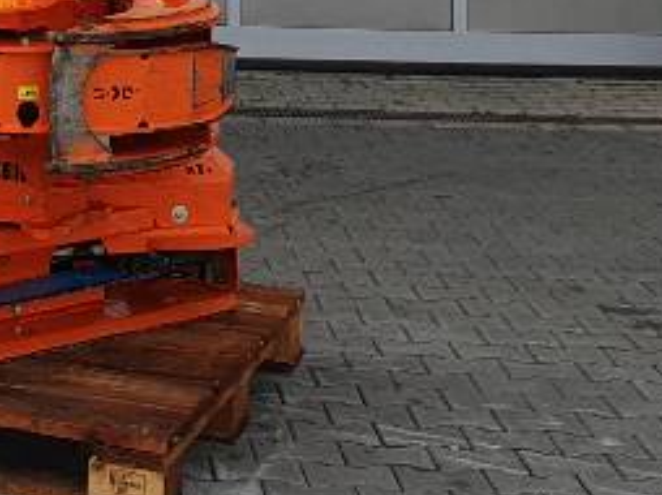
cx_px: -94
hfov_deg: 18.0
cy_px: -430
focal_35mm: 105
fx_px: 2006
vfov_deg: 12.7
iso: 50
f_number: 2.4
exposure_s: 1/708
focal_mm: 4.32
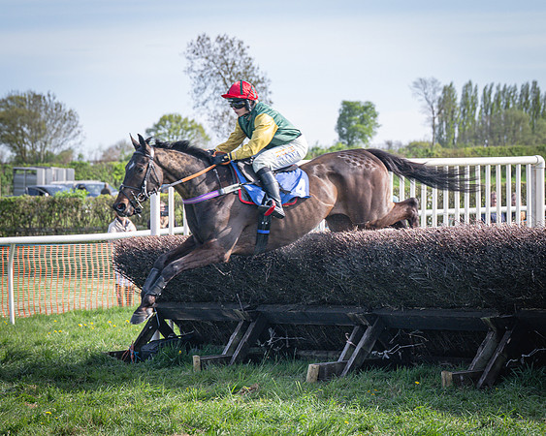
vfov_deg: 10.3
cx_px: 312
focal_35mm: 150
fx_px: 2425
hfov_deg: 12.8
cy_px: 232
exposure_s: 1/1600
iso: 400
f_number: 4
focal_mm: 78
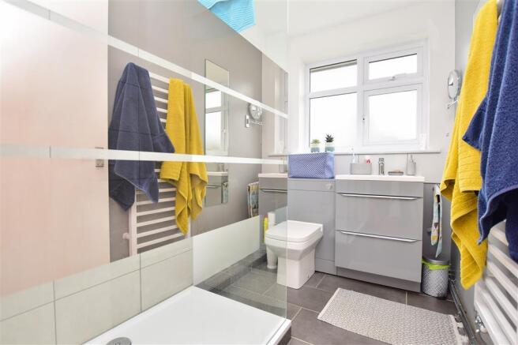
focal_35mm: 15
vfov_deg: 77.3
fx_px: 216
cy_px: 172
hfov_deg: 100.4
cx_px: 259
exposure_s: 1/100
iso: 200
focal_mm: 10
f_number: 5
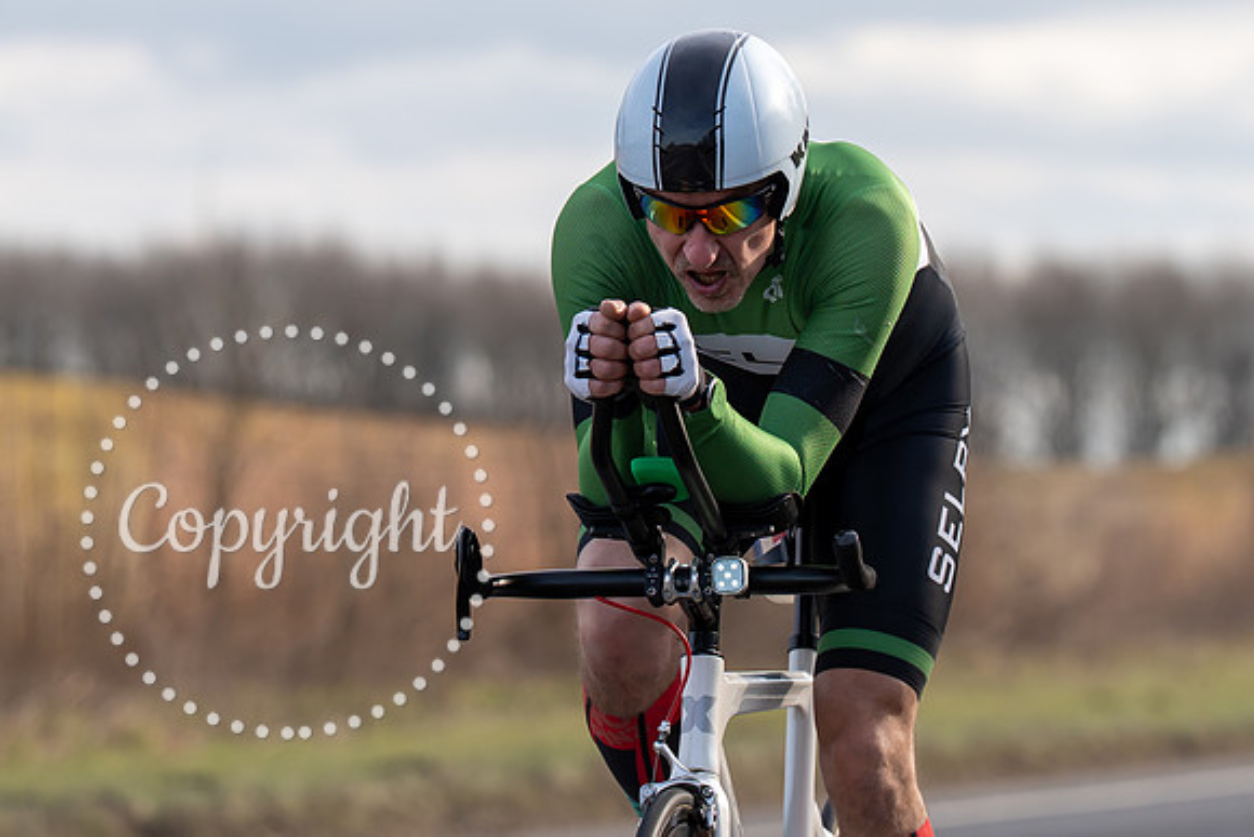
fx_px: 12106
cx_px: 794
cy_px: 302
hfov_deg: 5.9
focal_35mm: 347
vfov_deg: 4.0
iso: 100
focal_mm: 163
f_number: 4
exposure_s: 1/800
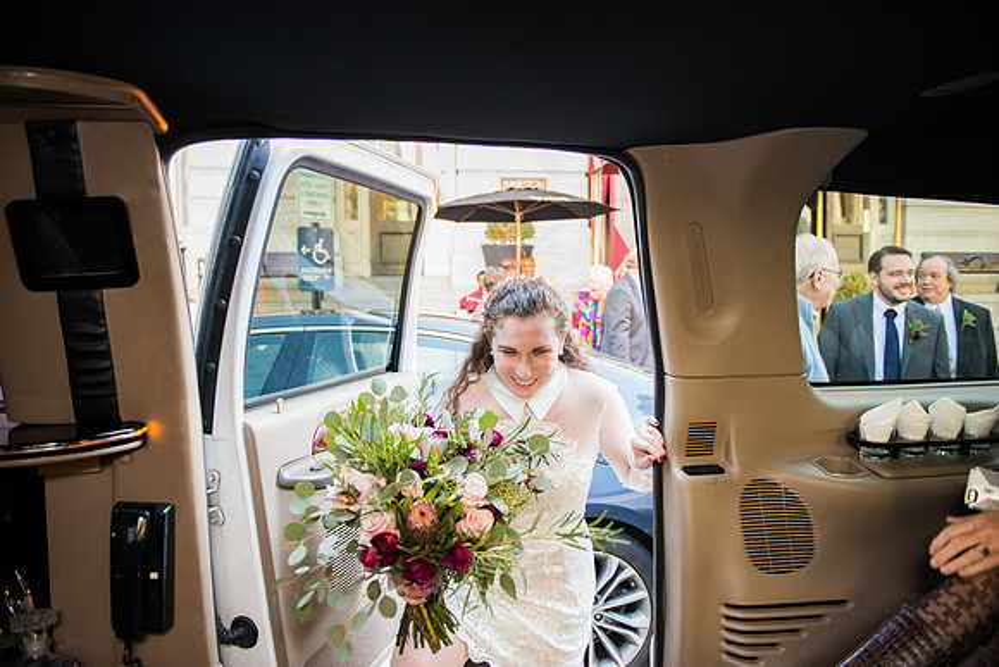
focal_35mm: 24
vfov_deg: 53.2
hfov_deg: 73.7
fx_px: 666
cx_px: 500
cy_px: 334
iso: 900
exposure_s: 1/250
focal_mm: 24
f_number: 2.8
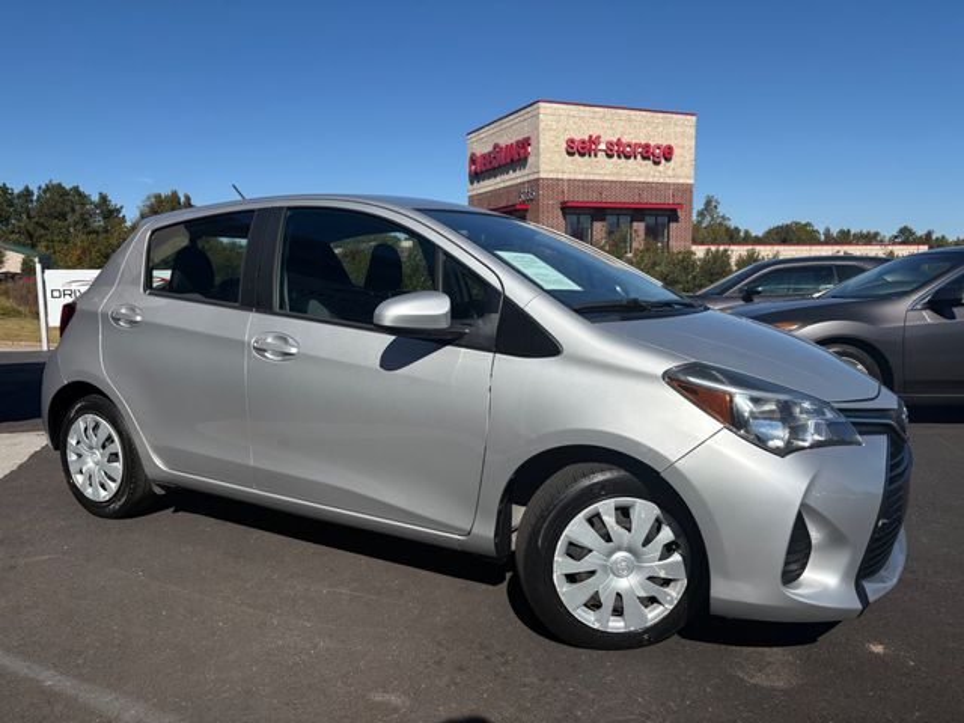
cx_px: 482
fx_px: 724
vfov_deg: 53.1
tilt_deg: -6.9
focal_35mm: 26
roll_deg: +0.4
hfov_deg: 67.3
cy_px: 362
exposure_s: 1/6993
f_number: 1.6
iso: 64
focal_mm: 5.96
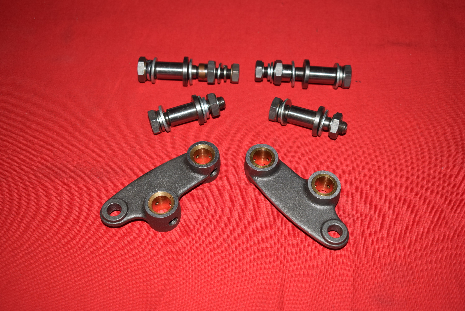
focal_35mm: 48
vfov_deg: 28.1
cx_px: 232
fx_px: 620
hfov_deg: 41.1
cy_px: 156
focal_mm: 32
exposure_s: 1/80
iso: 160
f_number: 5.6
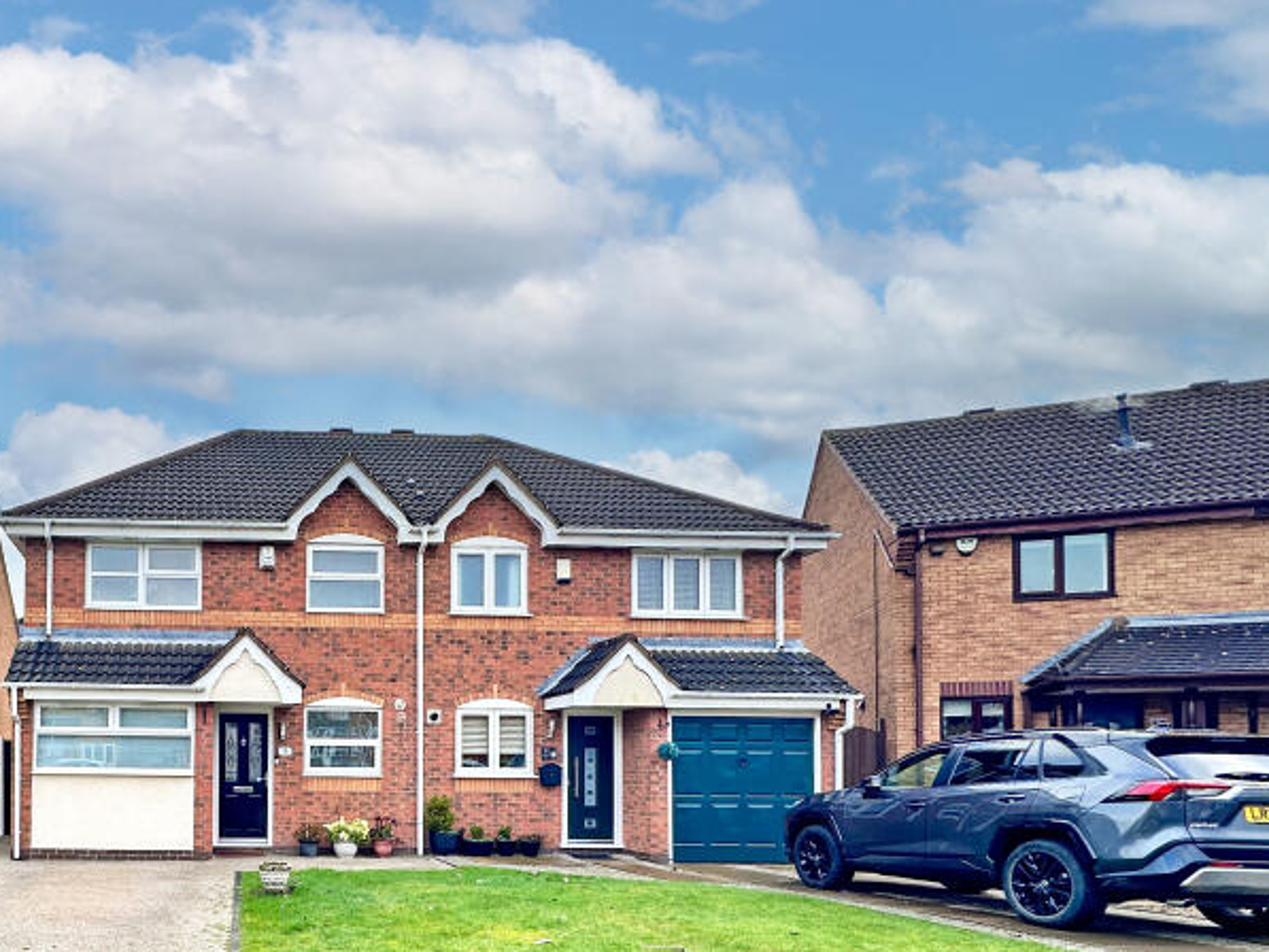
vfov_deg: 53.6
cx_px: 208
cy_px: 740
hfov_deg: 63.6
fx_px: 880
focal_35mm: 24
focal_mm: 2.22
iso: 40
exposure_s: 1/424
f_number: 2.2
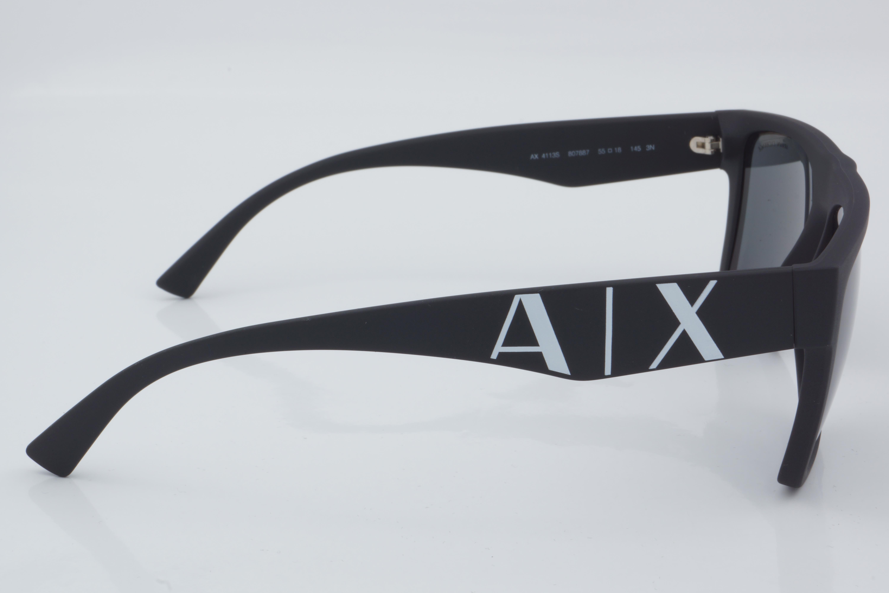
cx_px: 444
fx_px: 1852
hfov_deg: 27.0
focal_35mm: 75
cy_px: 296
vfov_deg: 18.2
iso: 100
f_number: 32
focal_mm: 50
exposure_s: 1/4
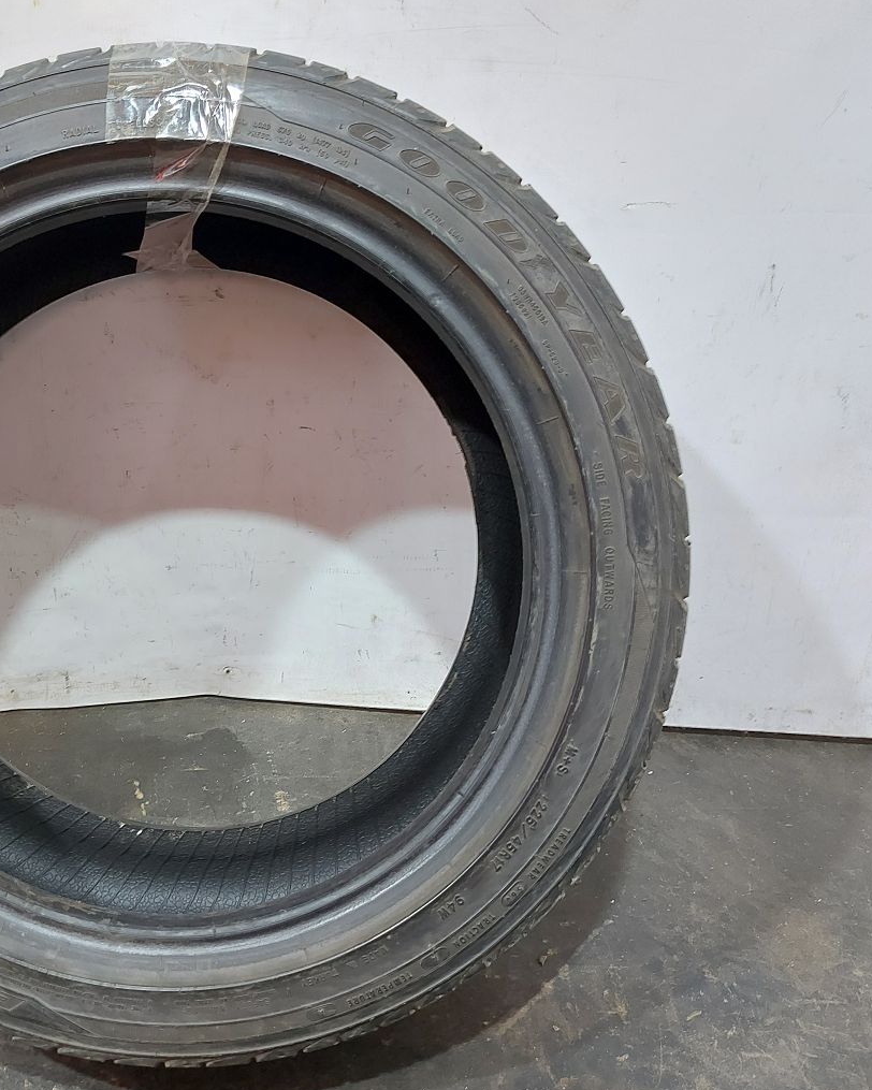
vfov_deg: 55.7
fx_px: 1032
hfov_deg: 44.0
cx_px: 195
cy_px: 554
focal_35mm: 32
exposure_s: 1/33
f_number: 1.8
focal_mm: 5.23
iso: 200
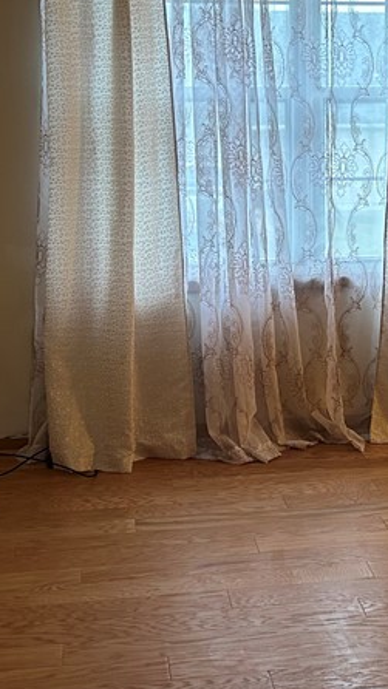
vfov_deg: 32.3
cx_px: 322
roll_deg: -0.7
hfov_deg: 18.3
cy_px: 335
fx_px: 1188
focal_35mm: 65
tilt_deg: -12.6
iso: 160
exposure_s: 1/60
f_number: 1.5
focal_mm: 5.7
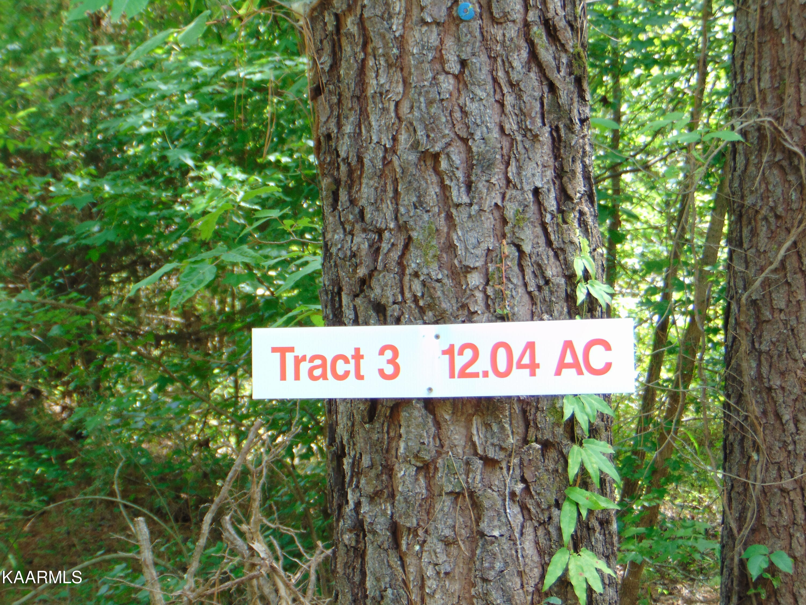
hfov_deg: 18.2
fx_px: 2515
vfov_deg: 13.7
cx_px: 403
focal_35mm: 108
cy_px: 302
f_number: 3.9
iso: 80
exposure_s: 1/40
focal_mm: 19.4
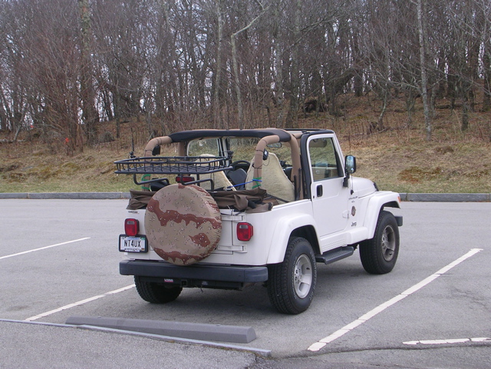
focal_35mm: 76
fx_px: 1078
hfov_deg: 25.7
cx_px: 246
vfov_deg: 19.4
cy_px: 184
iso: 50
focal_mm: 11.5
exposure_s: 1/247
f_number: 3.9
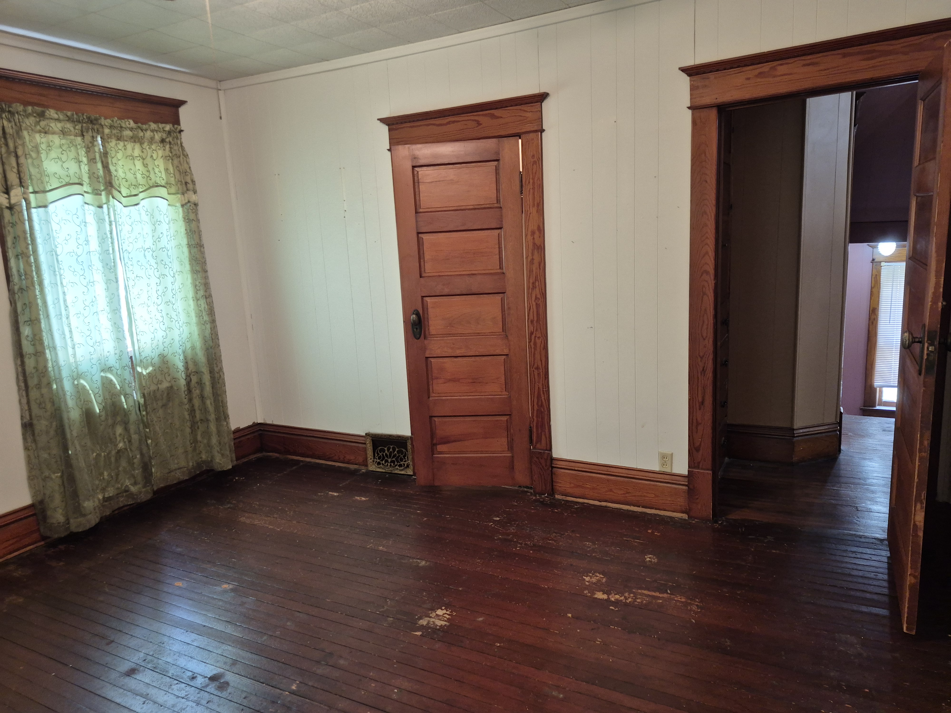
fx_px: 632
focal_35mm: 23
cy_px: 356
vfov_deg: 58.9
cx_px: 476
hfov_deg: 73.9
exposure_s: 1/120
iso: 320
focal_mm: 5.4
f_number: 1.8
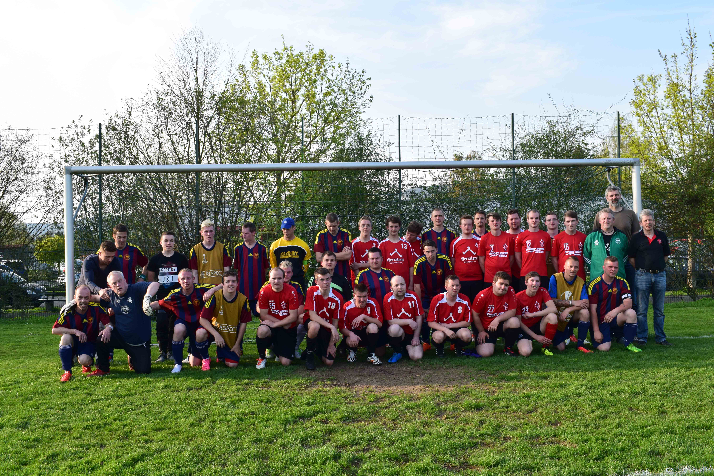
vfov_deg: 36.9
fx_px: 714
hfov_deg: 53.1
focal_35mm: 36
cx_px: 357
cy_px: 238
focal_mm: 24
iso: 400
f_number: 10
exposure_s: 1/250
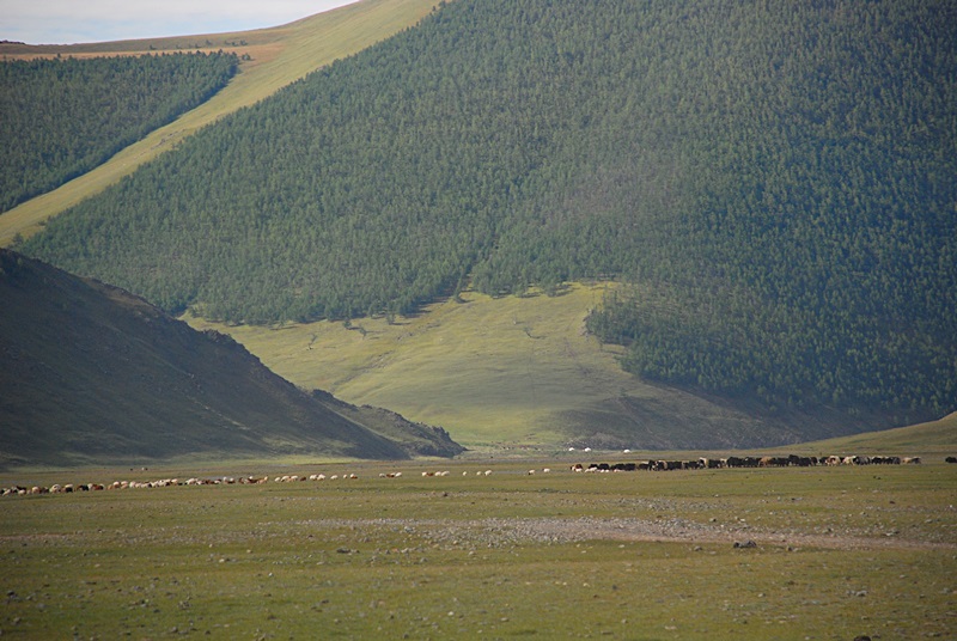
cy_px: 320
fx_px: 5391
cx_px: 478
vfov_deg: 6.8
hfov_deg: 10.1
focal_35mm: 202
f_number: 5.6
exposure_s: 1/1000
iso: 400
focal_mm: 135
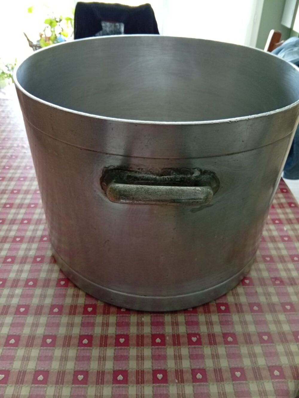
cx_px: 150
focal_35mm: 27
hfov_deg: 51.5
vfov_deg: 65.2
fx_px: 310
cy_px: 199
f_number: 1.8
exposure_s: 1/33.3
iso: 243
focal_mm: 3.84
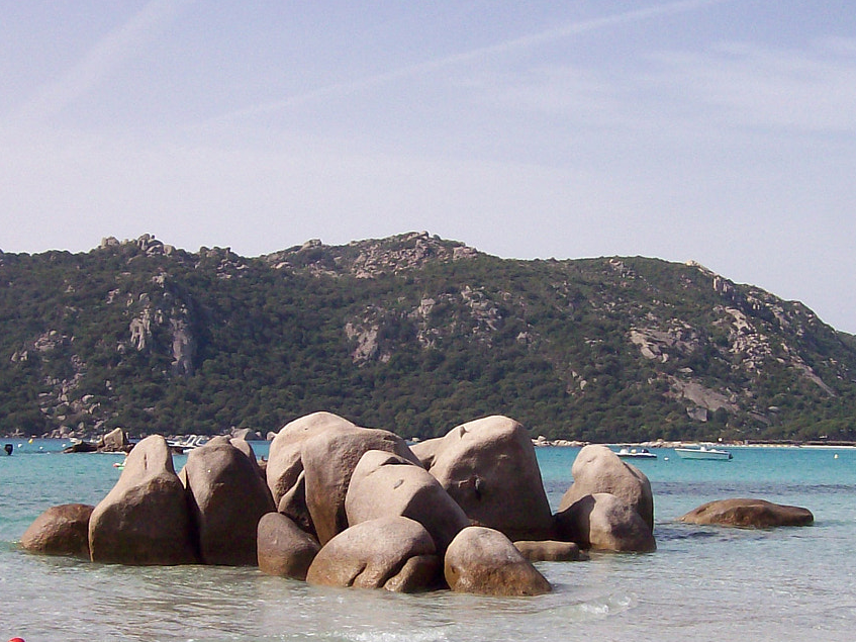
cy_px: 434
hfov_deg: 28.5
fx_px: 1681
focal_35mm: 68
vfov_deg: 21.5
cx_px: 378
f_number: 4.8
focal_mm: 6
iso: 80
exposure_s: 1/932
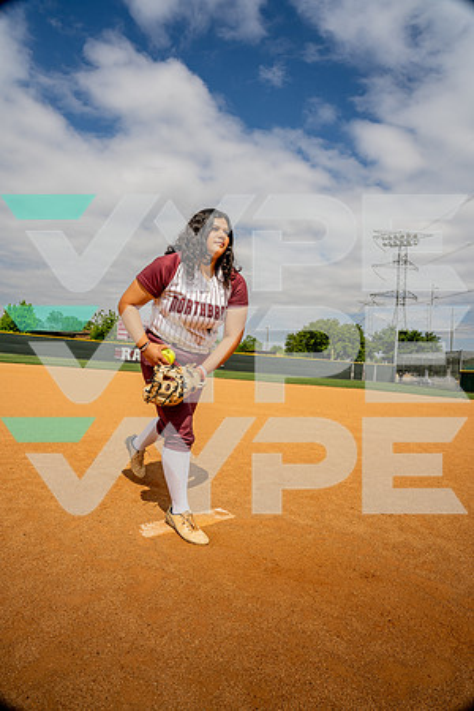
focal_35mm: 20
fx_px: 395
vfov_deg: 84.0
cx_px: 237
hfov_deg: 61.9
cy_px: 356
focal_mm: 20
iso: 100
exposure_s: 1/640
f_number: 9
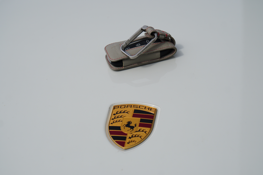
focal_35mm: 63
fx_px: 460
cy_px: 88
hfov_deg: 31.9
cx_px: 132
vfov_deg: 21.6
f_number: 5
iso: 100
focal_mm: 42
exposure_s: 1/1250
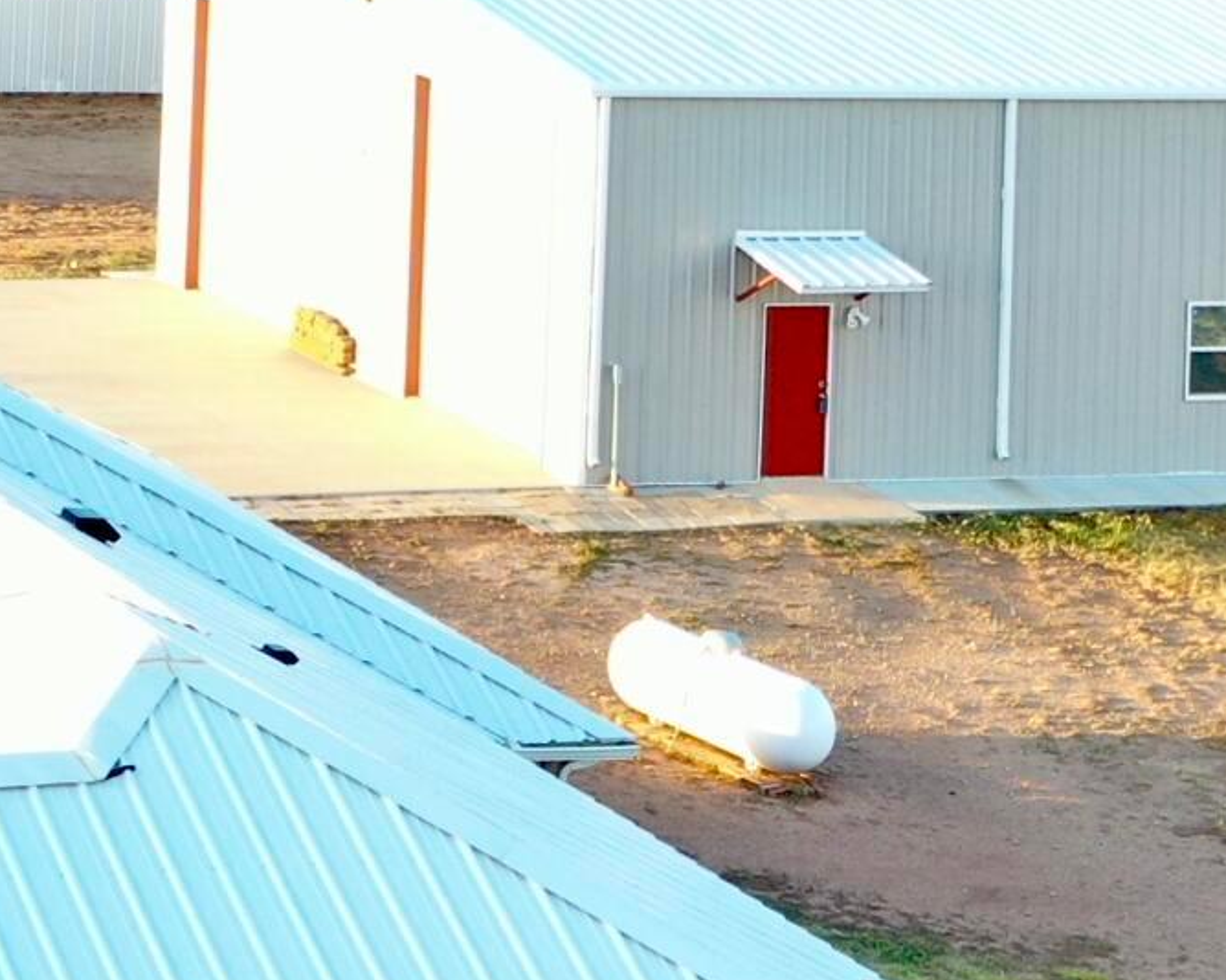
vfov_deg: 12.5
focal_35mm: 118
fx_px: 4280
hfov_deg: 16.3
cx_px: 778
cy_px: 1396
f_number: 3.5
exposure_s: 1/60
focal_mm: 10.26
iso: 100
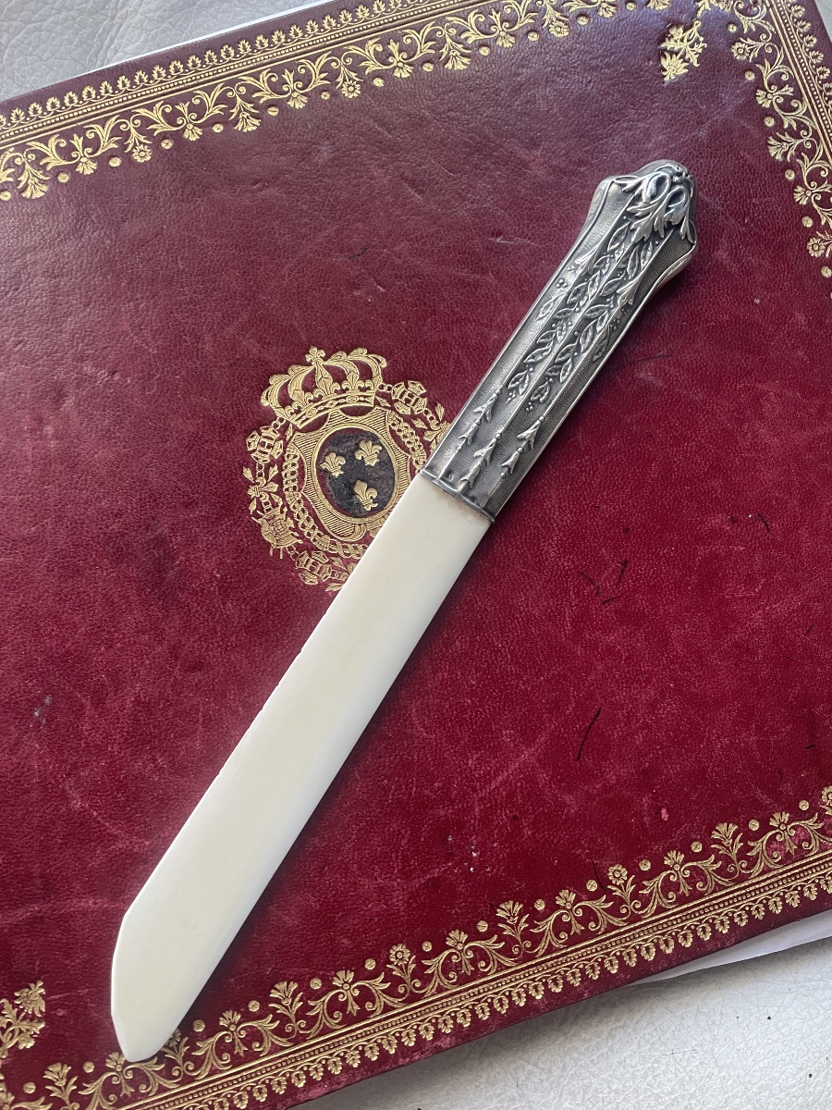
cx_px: 416
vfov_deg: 67.3
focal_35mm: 26
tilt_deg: -84.0
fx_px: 833
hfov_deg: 53.1
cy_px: 555
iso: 125
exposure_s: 1/60
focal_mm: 4.2
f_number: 1.6
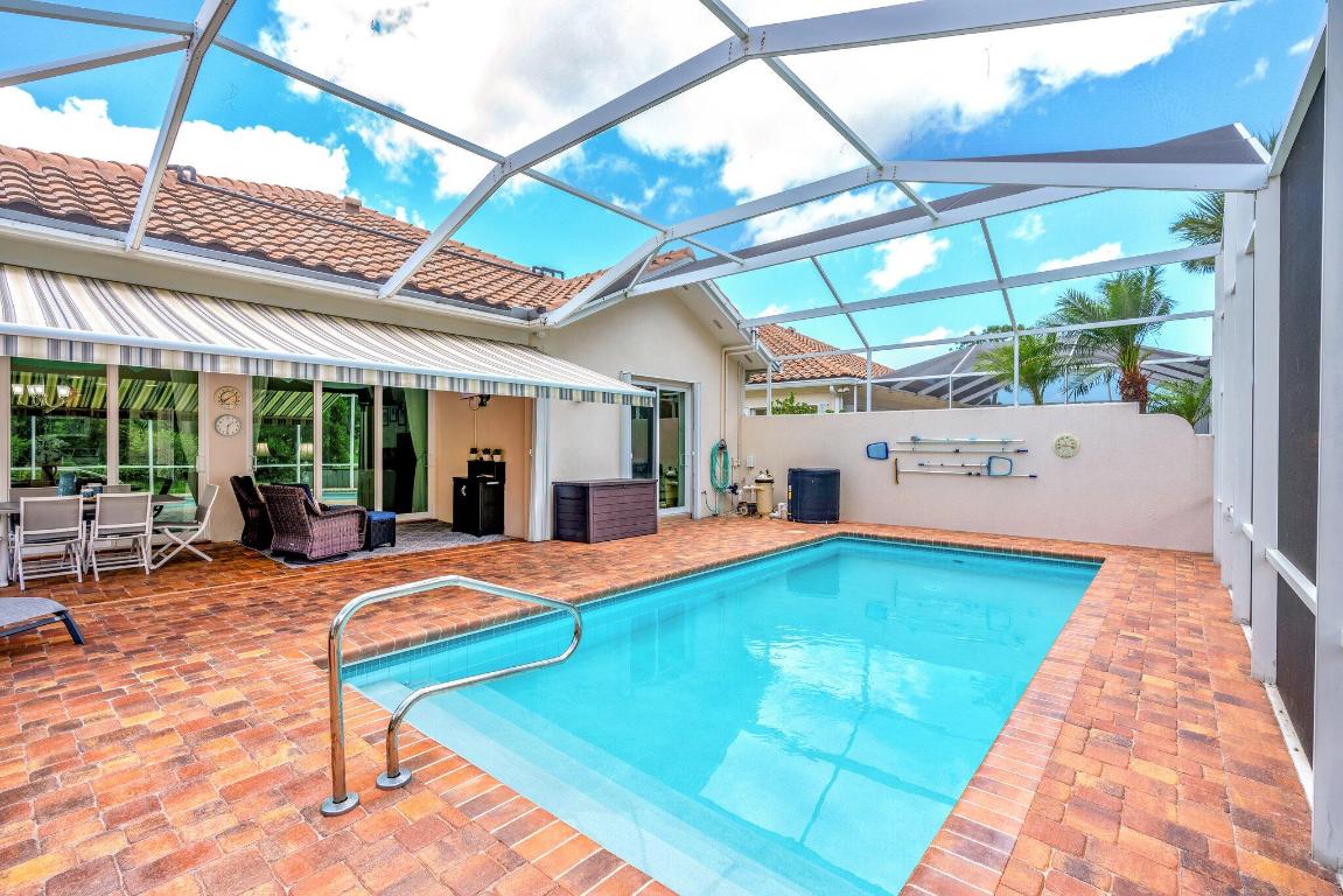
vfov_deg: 73.8
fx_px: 597
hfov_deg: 96.7
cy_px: 448
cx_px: 672
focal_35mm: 16
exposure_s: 1/800
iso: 100
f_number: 5.6
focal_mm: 16
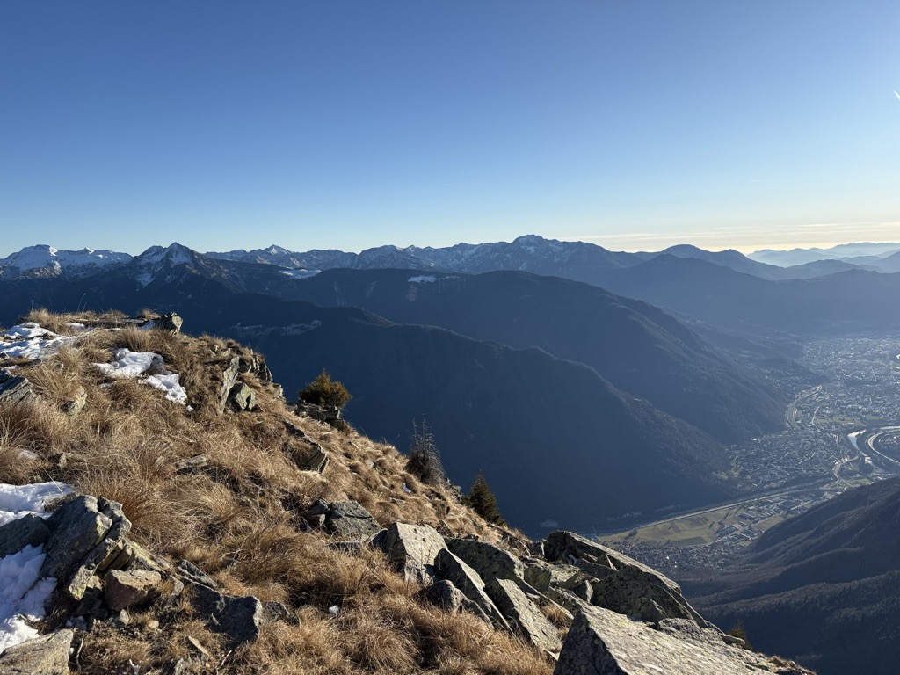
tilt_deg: -6.1
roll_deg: +2.4
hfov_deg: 71.6
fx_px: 624
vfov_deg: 56.8
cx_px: 450
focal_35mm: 24
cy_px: 338
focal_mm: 6.76
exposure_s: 1/5319
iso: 80
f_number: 1.78
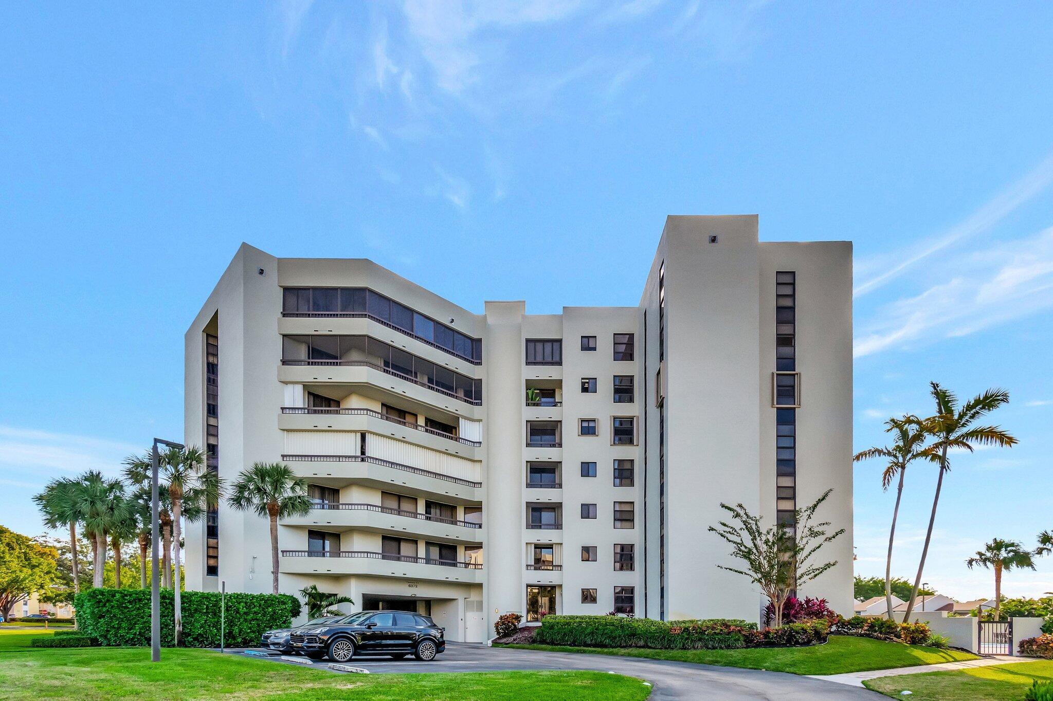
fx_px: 439
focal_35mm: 15
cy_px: 350
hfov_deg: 100.4
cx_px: 526
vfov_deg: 77.3
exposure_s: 1/400
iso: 1000
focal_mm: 10
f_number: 8
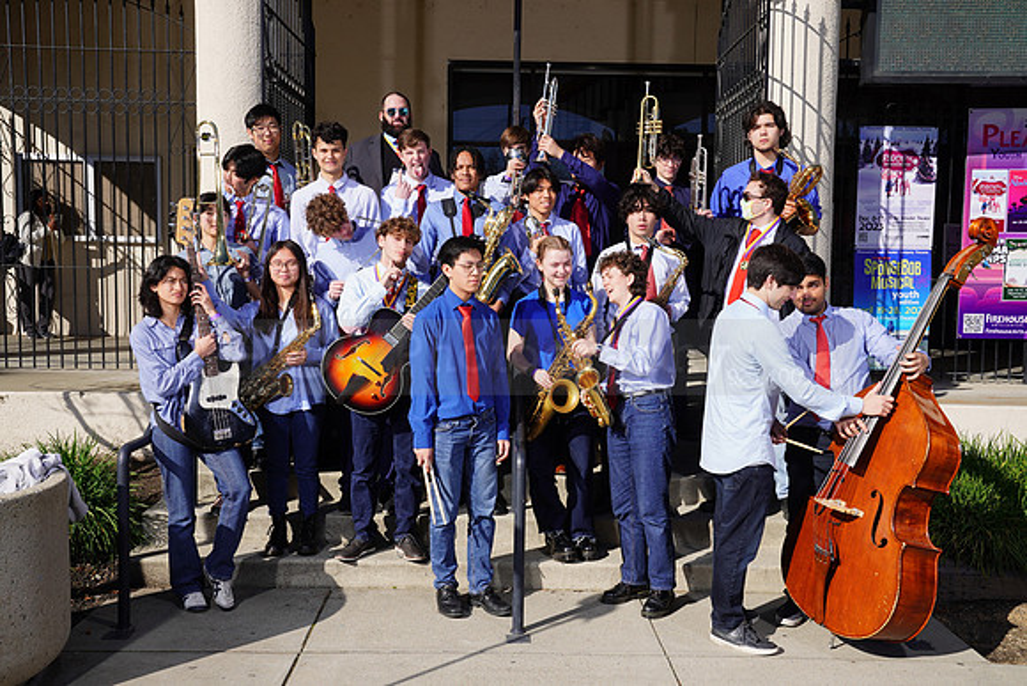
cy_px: 343
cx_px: 514
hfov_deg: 54.4
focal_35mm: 35
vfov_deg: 37.9
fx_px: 999
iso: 100
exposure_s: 1/250
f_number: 10
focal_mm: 35
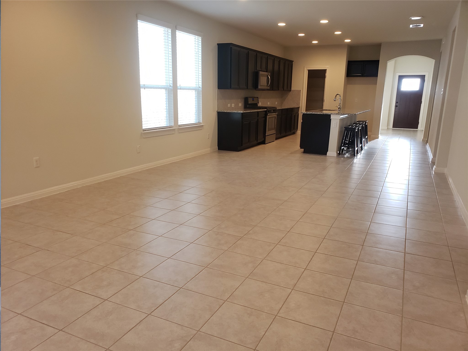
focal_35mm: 26
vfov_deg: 53.1
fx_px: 352
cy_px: 176
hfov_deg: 67.3
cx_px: 234
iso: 250
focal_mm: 4.3
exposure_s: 1/60
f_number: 2.4
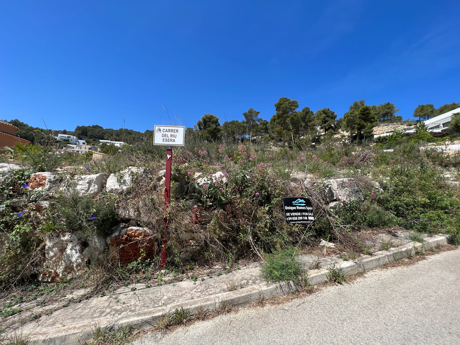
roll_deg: -4.5
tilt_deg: +6.1
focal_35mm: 13
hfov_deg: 106.2
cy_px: 172
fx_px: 173
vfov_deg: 89.9
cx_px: 230
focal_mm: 1.57
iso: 32
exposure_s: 1/995
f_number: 1.8
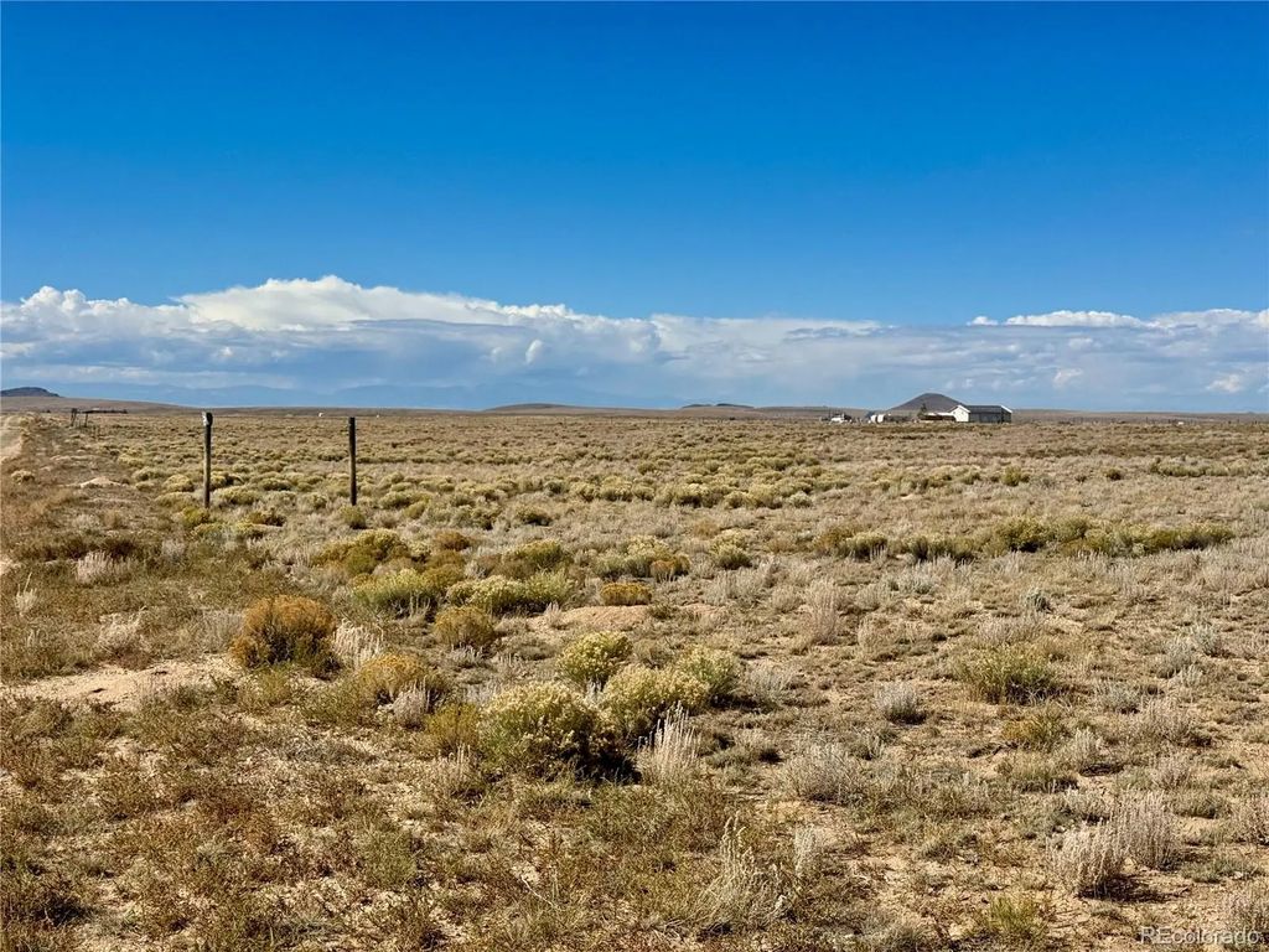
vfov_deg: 30.3
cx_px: 634
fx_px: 1760
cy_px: 476
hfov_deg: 39.7
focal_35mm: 48
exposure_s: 1/9009
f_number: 1.78
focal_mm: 6.76
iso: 80
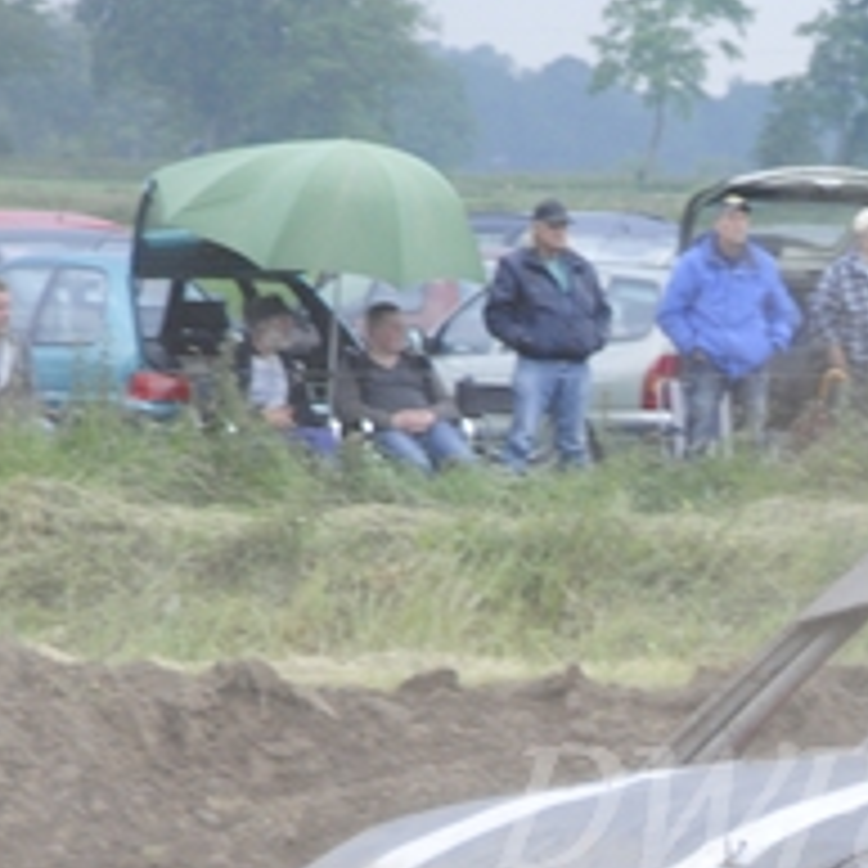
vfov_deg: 3.8
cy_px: 814
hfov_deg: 3.8
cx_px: 1097
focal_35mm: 466
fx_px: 13220
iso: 640
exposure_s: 1/500
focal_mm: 110
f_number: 5.3
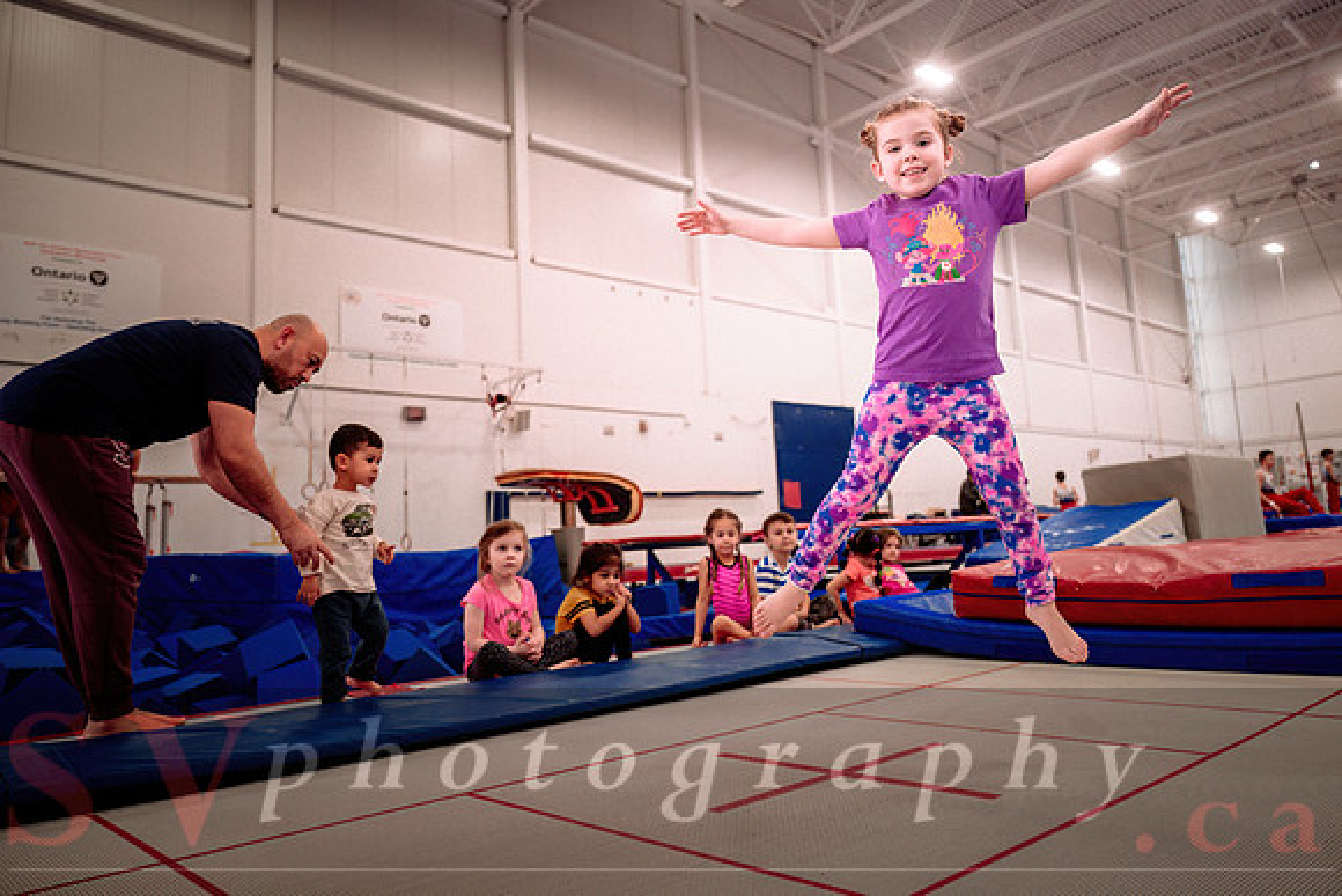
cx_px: 733
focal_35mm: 26
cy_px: 407
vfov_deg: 49.2
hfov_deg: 68.8
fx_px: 977
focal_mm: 24
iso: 1600
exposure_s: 1/400
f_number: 2.8
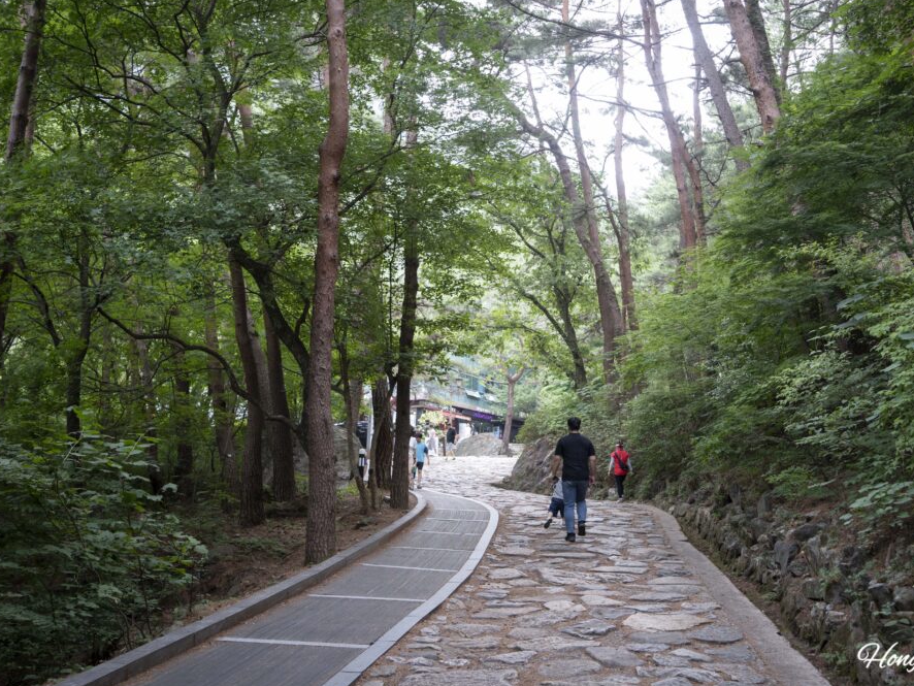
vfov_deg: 36.0
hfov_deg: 46.7
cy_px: 341
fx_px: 1056
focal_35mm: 40
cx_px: 499
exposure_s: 1/160
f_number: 5
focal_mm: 36
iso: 1000
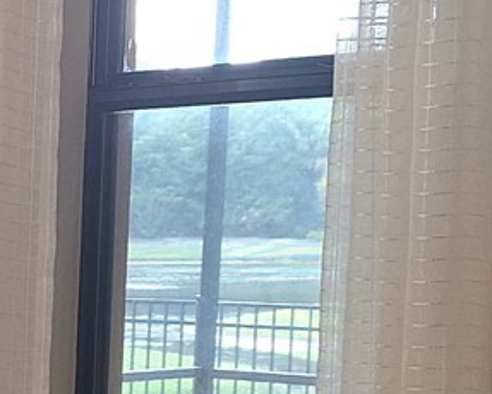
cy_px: 415
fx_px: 1821
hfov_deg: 12.5
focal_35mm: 125
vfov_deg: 12.2
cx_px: -631
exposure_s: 1/60
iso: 80
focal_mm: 5.54
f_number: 1.8
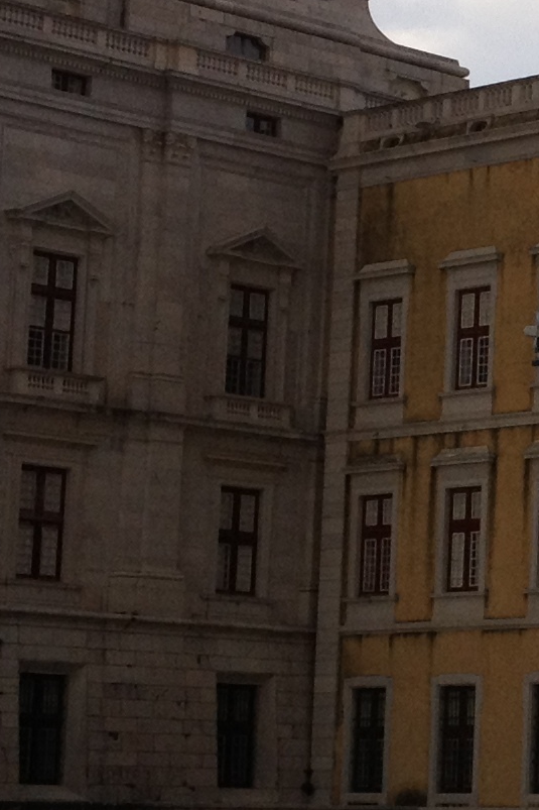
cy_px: 385
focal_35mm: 148
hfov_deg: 9.0
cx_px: 896
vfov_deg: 13.9
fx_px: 3325
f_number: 2.4
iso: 64
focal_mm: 4.28
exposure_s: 1/541
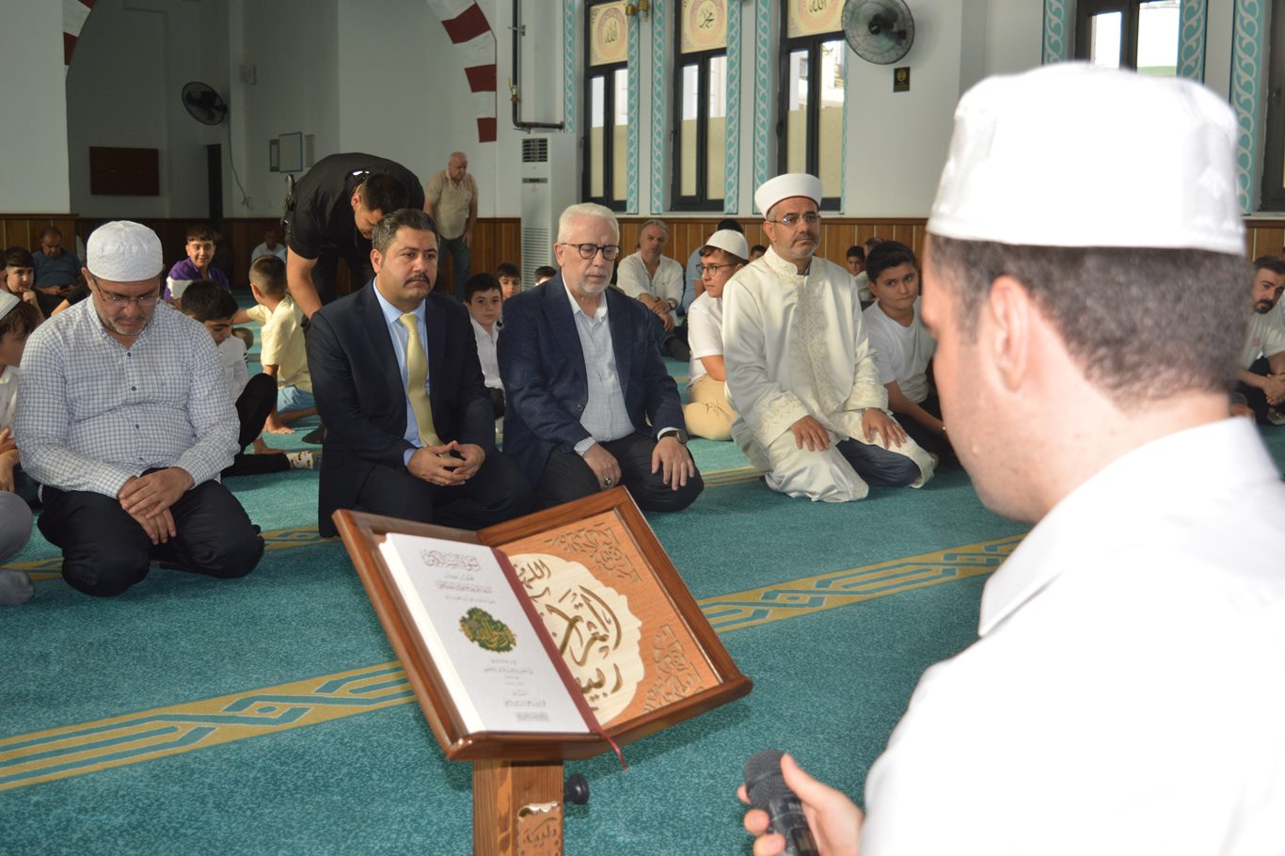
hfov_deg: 49.6
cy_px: 428
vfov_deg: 34.2
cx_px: 642
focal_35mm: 39
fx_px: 1392
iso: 220
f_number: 4
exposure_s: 1/125
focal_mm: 26
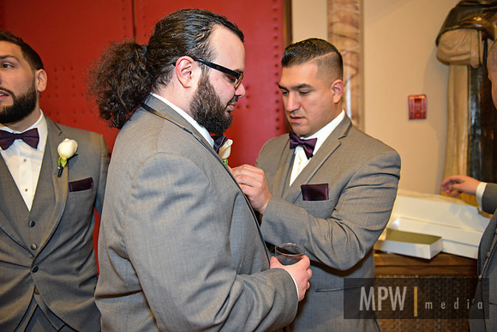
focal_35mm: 32
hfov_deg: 58.7
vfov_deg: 41.1
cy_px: 166
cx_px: 248
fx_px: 442
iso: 2000
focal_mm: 32
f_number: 2.8
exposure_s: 1/125
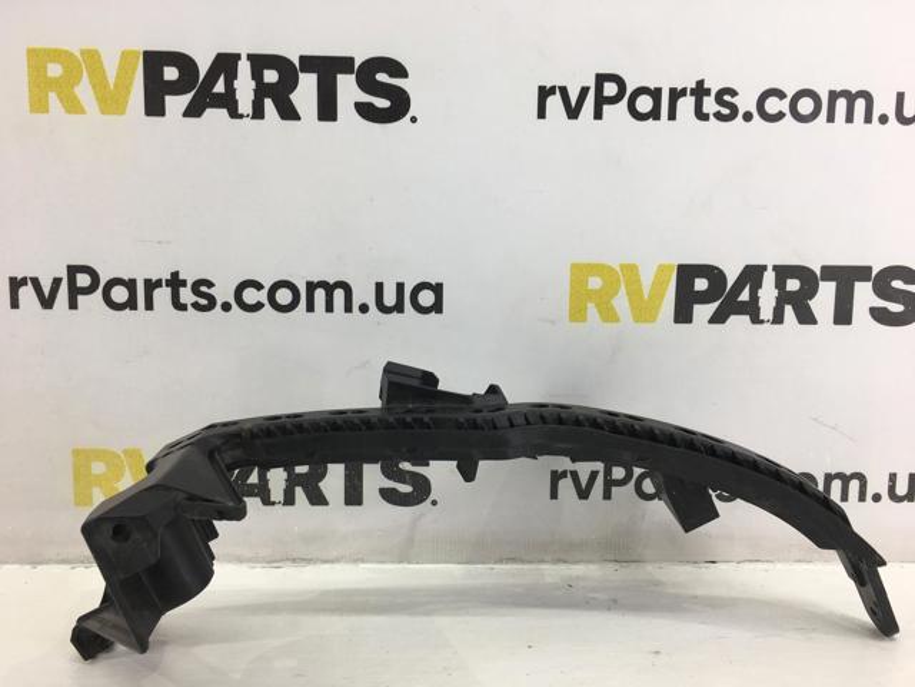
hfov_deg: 61.7
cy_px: 344
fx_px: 767
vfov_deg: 48.2
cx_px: 458
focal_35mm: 29
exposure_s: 1/50
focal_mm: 4.15
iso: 25
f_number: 2.2
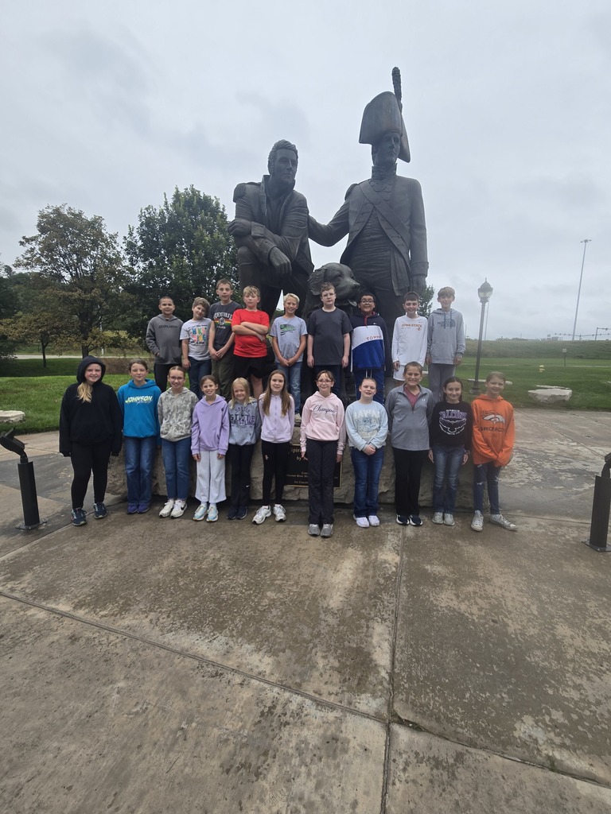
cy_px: 407
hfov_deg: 89.9
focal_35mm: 13
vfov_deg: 106.2
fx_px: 306
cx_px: 306
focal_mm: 2.2
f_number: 2.2
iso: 50
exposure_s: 1/562
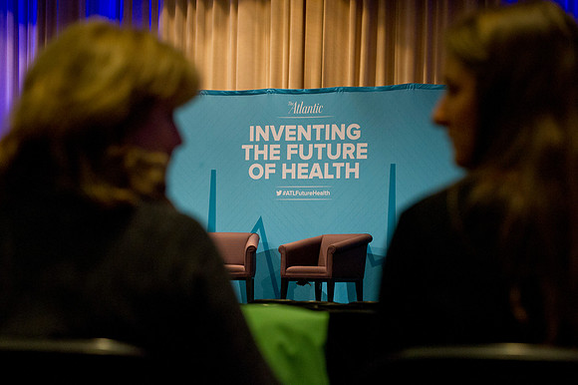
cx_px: 289
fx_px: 1925
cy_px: 192
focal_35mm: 120
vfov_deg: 11.4
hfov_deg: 17.1
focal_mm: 120
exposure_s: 1/125
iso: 2500
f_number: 5
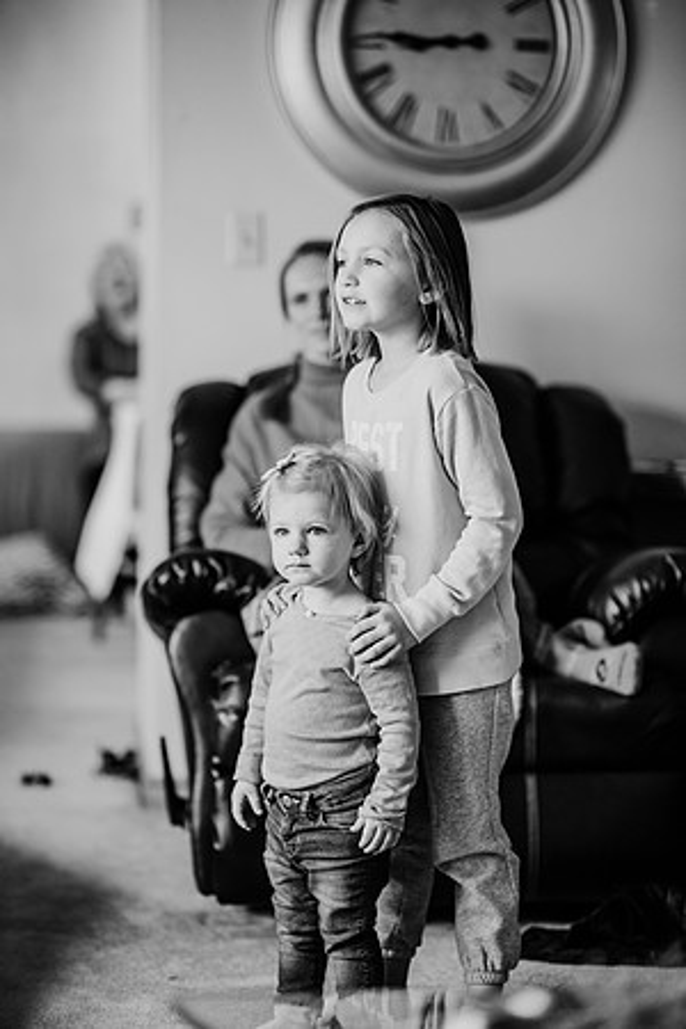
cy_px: 514
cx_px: 343
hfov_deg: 16.1
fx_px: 2429
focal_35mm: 85
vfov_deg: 23.9
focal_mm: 85
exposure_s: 1/400
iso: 1000
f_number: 1.8
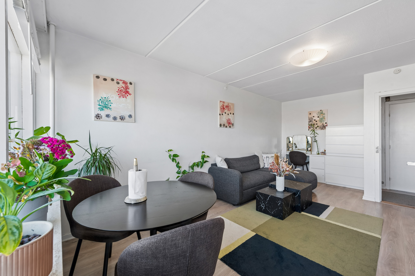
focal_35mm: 14
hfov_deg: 104.3
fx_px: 161
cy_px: 138
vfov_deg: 81.2
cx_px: 208
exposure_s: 1/20
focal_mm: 14
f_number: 10
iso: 200
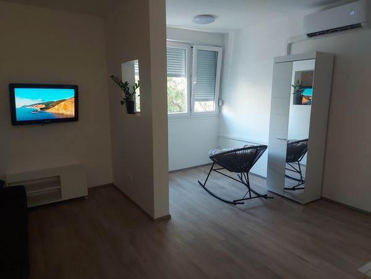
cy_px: 140
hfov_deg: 71.6
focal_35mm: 24
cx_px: 186
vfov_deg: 56.8
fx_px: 257
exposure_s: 1/50
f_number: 1.8
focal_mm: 5.23
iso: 200
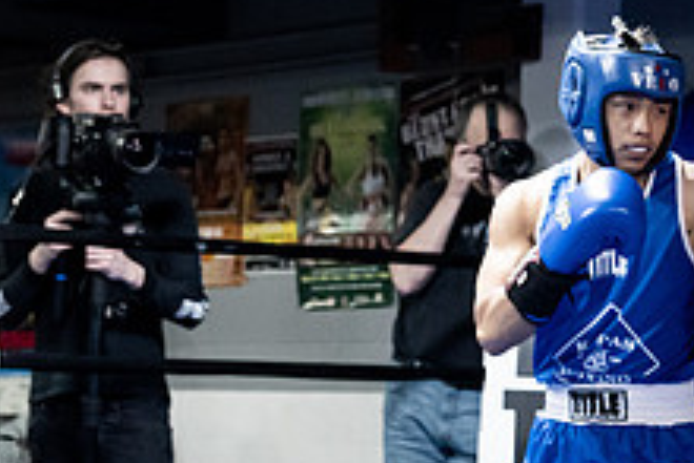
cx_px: 735
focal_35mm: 155
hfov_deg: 13.0
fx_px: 2990
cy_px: 361
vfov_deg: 8.9
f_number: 2.8
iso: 8000
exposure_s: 1/1000
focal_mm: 53
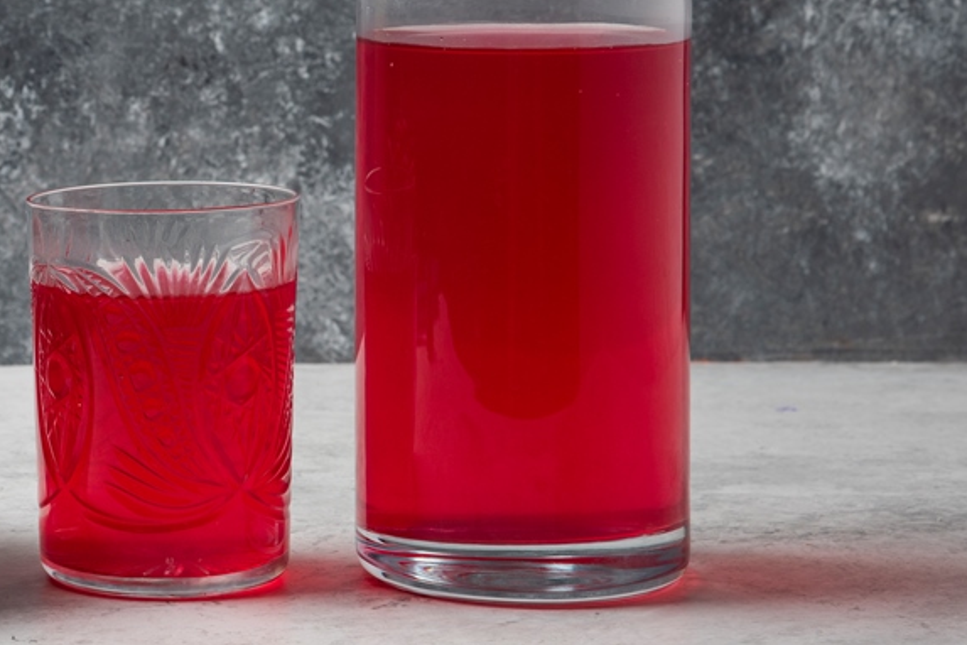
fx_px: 2390
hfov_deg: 22.9
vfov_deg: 15.4
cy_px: 317
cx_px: 488
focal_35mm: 89
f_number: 13
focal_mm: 85
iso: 200
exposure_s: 1/100
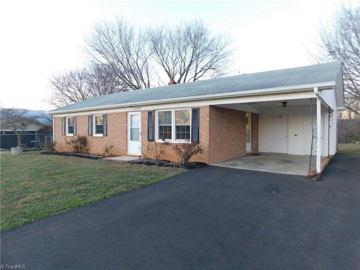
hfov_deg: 73.9
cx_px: 180
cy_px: 135
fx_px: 239
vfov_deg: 58.9
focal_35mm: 23
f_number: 3
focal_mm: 4
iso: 125
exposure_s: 1/40
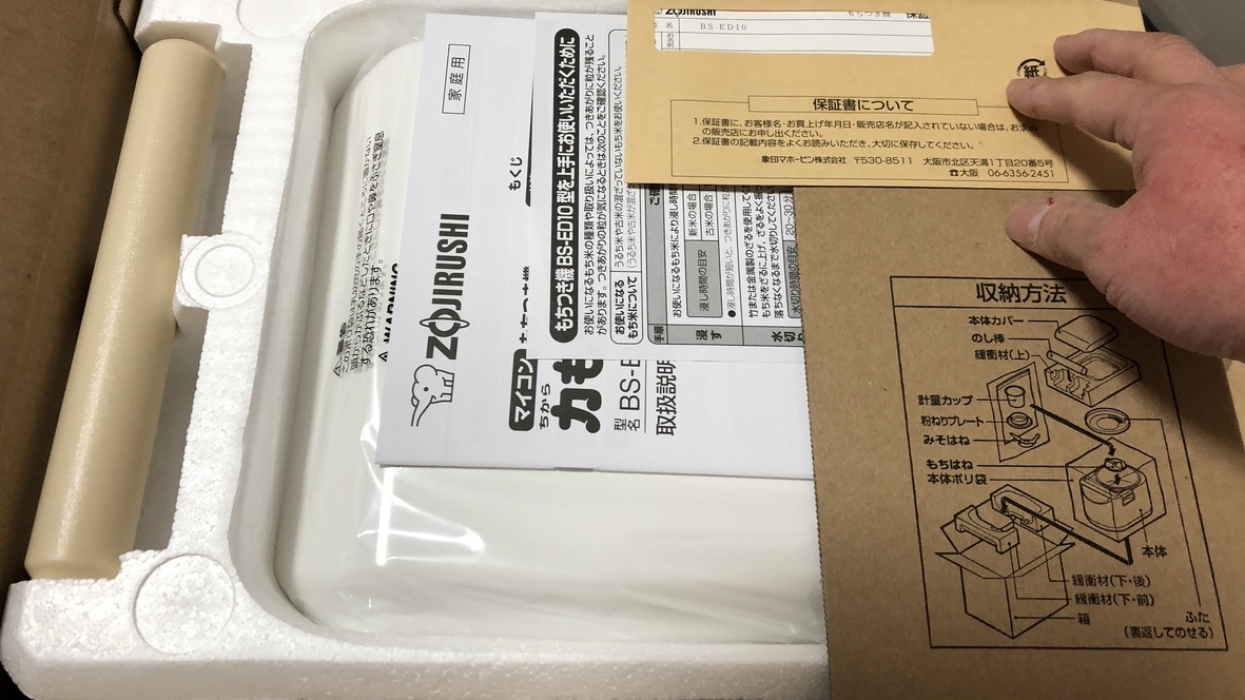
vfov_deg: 37.7
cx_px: 623
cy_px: 317
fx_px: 1023
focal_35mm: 31
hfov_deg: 62.6
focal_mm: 4
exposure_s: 1/30
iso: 40
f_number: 1.8
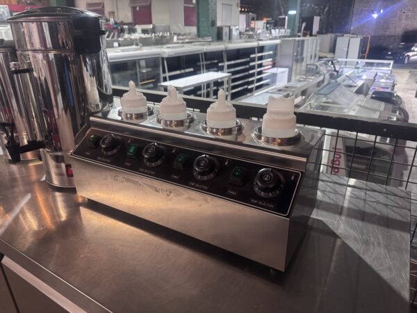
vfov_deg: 56.8
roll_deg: +2.2
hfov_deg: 71.6
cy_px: 156
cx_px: 208
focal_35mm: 24
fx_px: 289
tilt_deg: -22.1
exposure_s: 1/50
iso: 400
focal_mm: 6.76
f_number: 1.78
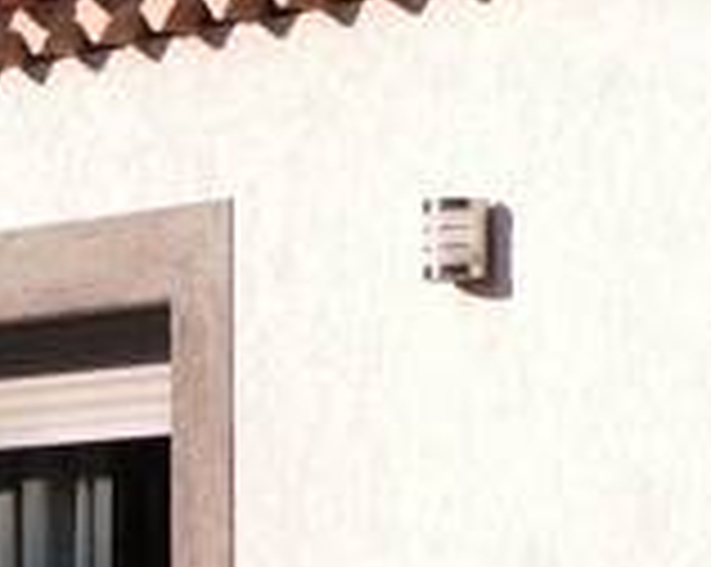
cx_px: 166
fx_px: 3489
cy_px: 423
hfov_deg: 11.6
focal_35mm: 166
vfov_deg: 9.3
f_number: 2.4
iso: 50
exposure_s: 1/1534
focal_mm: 4.28
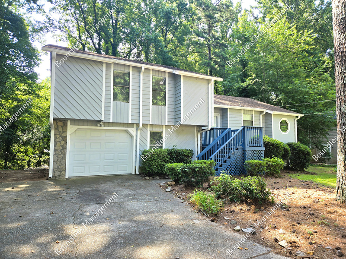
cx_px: 173
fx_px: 230
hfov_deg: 73.9
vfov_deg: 58.9
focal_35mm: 23
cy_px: 130
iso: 25
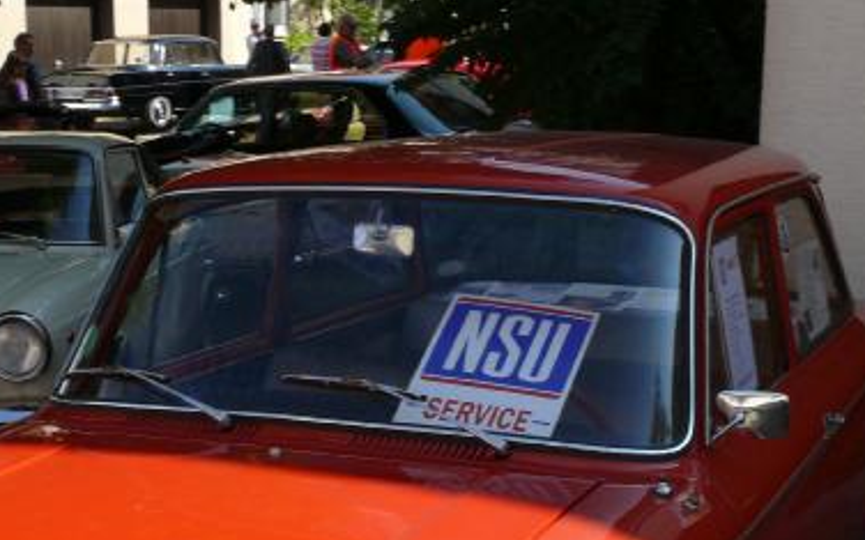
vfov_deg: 18.2
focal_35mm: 69
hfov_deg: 29.7
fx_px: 1627
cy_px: 601
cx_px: 343
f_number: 5.6
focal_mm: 7.4
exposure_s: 1/250
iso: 100
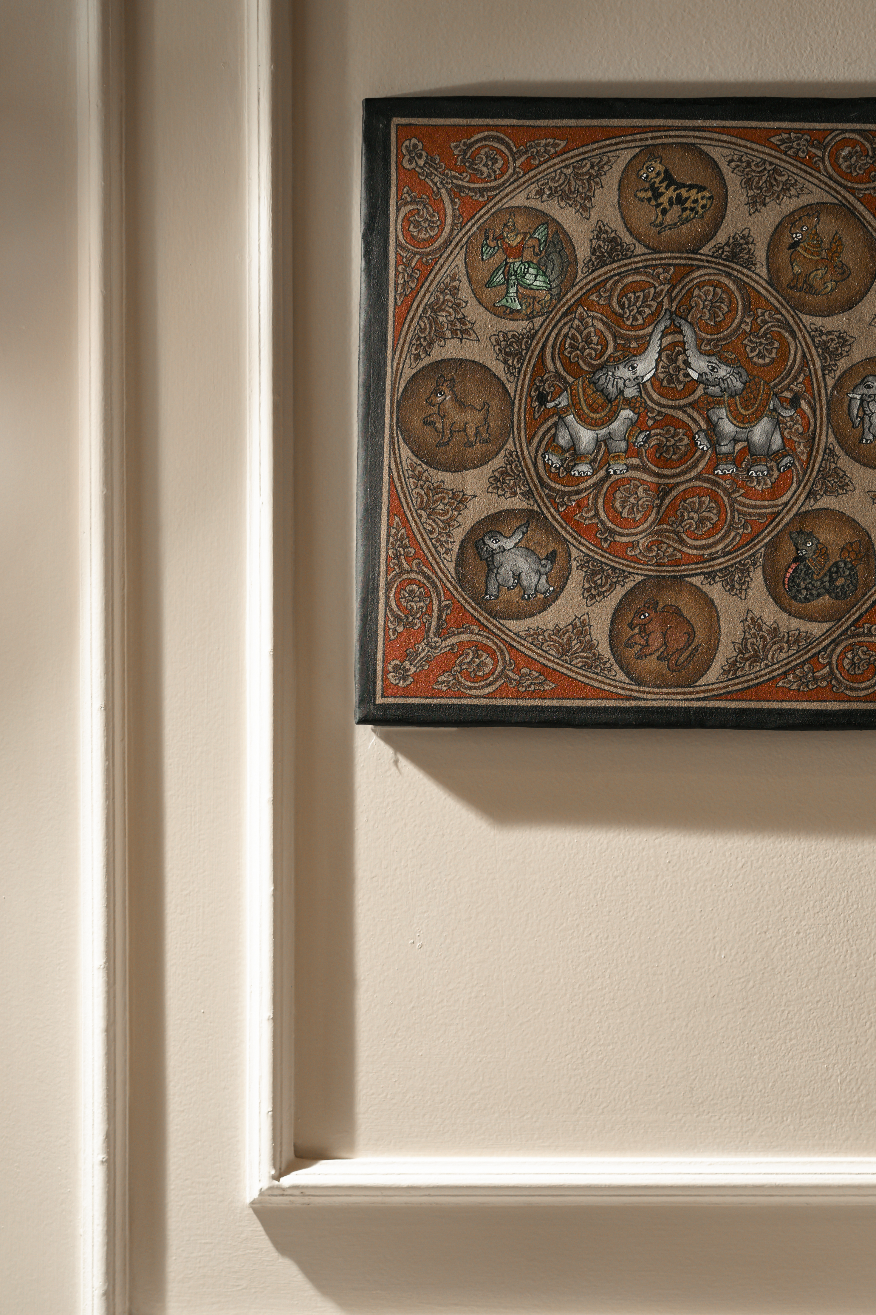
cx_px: 578
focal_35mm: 159
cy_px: 973
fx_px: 5804
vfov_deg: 12.9
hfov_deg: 8.6
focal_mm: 100
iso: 250
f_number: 2.8
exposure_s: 1/200
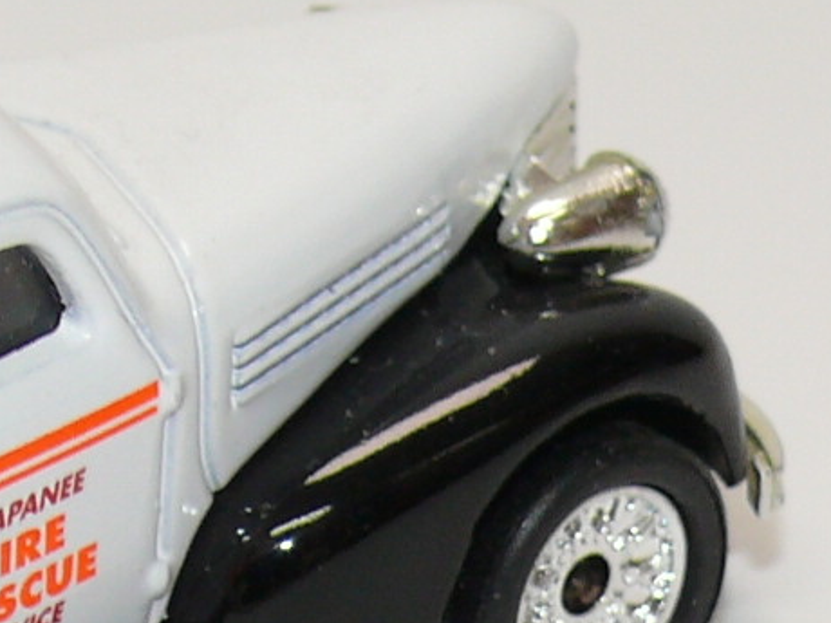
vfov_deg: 4.2
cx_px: -233
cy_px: 455
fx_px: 8522
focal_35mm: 355
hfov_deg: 5.6
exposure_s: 1/30
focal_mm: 13.4
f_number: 4
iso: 100
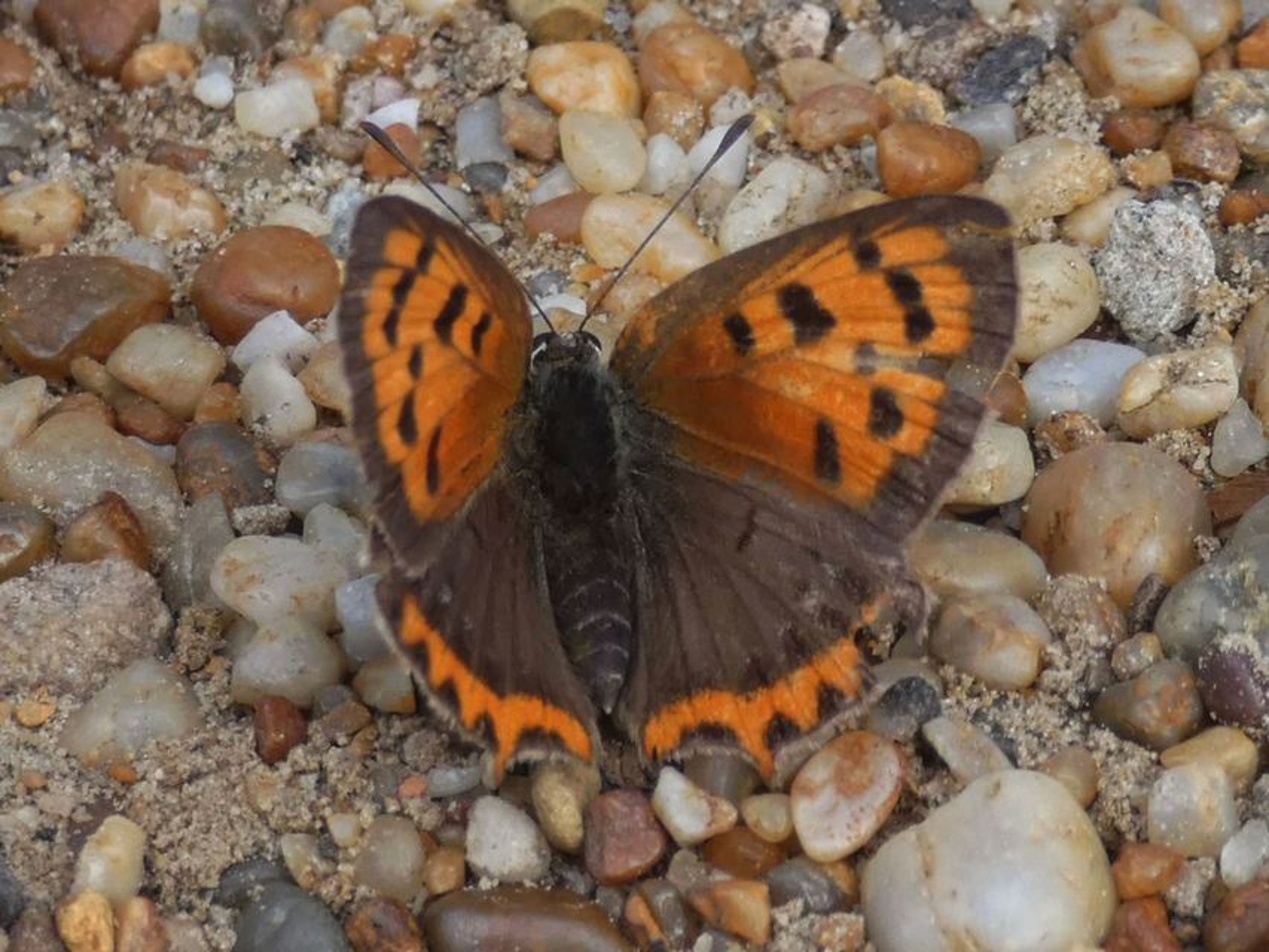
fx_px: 4216
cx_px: 634
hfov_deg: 17.1
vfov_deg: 12.9
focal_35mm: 115
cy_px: 476
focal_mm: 20.5
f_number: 5
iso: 80
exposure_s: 1/100
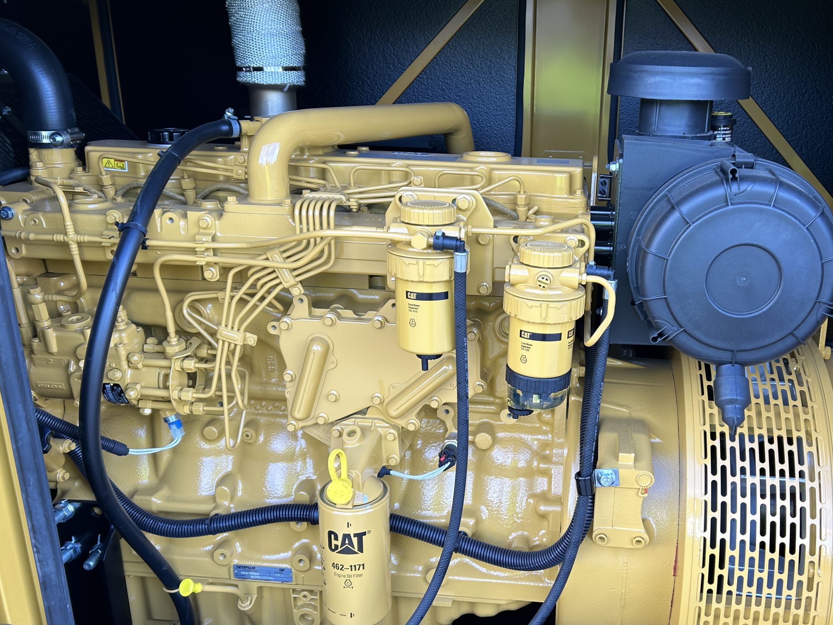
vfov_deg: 42.9
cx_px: 523
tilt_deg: -18.0
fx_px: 794
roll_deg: -1.6
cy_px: 318
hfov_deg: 54.7
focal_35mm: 33
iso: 40
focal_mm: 5.7
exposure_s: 1/121
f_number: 1.5
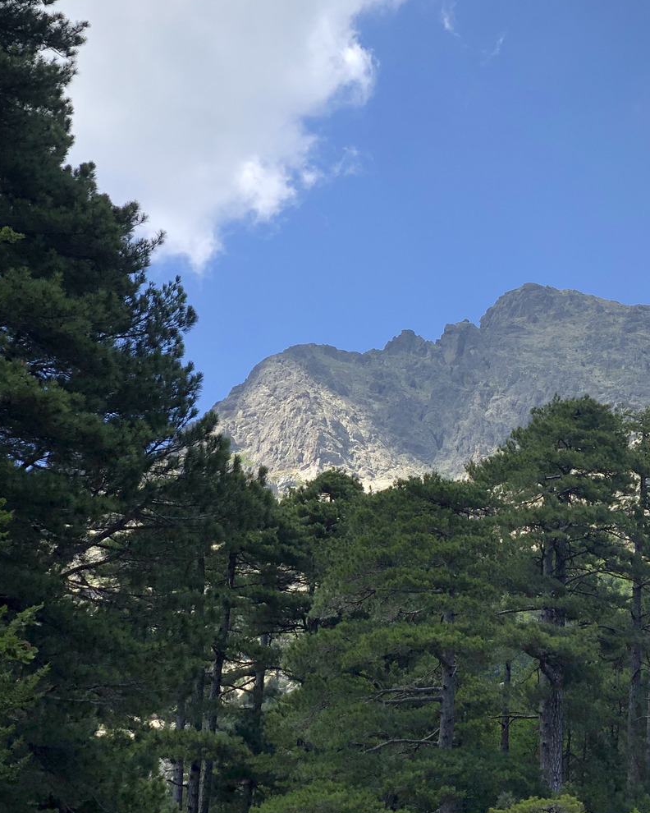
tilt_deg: +27.9
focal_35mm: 82
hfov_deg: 18.3
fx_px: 1972
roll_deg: +1.8
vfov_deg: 23.3
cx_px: 638
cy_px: 394
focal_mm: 6
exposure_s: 1/838
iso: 16
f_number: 2.4
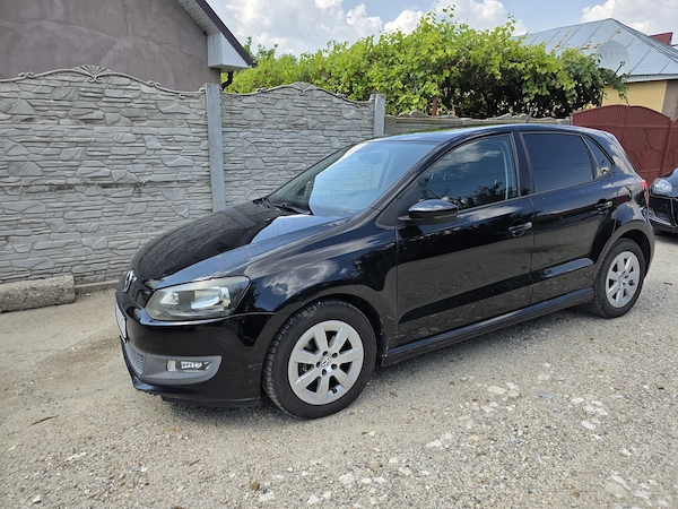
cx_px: 339
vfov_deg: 58.9
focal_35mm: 23
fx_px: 450
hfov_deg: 73.9
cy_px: 254
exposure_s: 1/2593
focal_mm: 6.3
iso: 80
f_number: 1.7
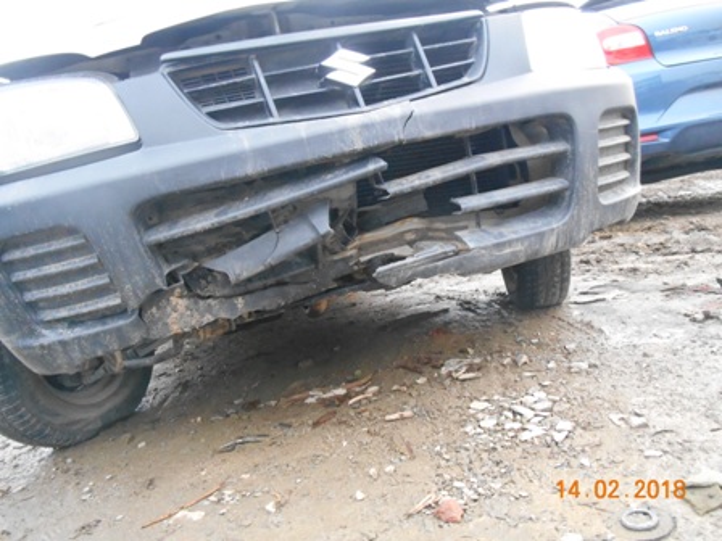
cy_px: 270
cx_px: 361
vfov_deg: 53.1
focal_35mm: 26
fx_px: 542
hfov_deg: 67.3
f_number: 3.4
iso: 800
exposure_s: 1/200
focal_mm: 4.7
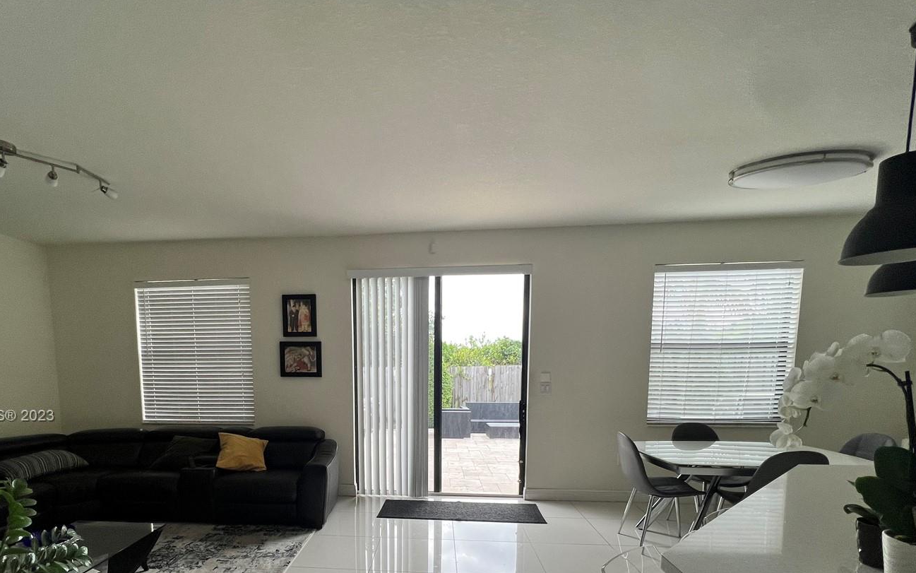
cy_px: 417
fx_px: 424
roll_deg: +0.1
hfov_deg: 93.7
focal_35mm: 17
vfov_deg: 64.7
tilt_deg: -7.5
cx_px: 393
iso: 64
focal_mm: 1.57
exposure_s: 1/99
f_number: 1.8
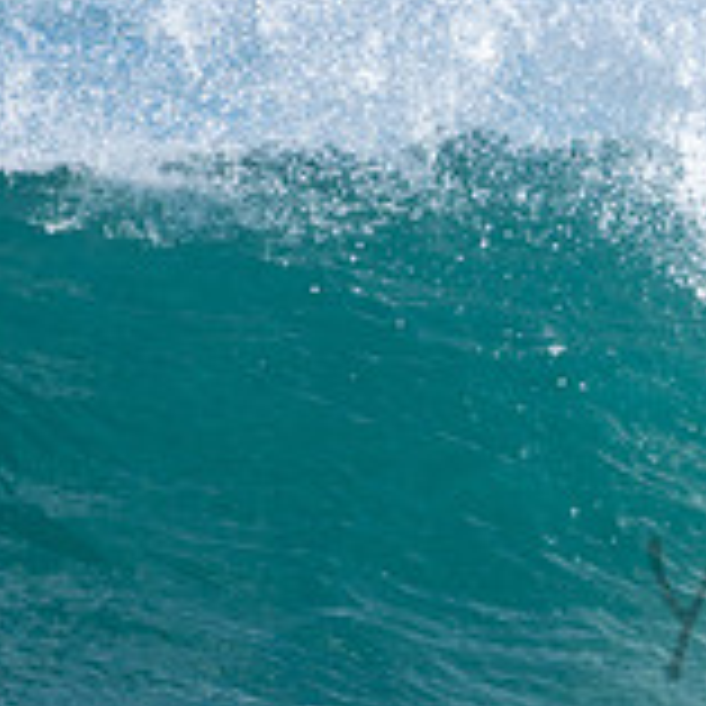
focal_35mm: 2362
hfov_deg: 0.7
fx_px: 54502
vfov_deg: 0.7
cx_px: 1111
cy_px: 569
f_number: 5.6
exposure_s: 1/1000
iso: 200
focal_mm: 500
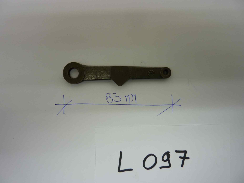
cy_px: 92
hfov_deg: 69.4
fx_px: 176
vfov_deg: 54.9
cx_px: 122
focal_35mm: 25
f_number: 3.3
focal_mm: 4.1
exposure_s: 1/30
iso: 80
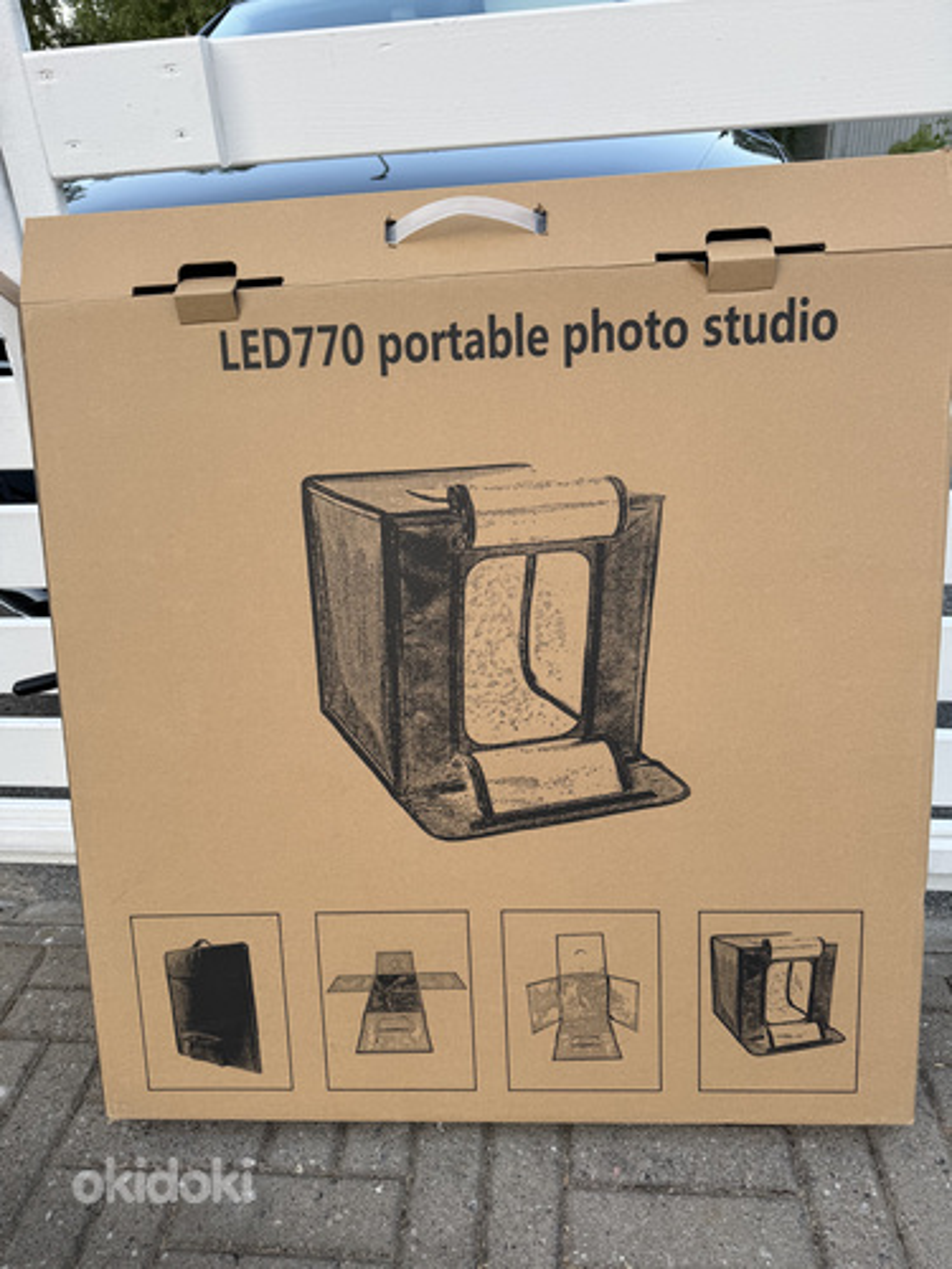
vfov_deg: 71.6
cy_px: 634
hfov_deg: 56.8
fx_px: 880
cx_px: 476
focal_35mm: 24
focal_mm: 6.76
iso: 64
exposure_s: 1/121
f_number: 1.78
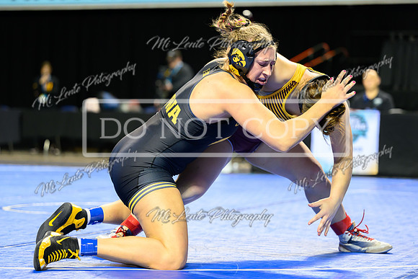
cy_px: 135
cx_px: 184
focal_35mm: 112
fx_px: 1304
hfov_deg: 18.2
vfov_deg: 12.2
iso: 3200
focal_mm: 100
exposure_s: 1/800
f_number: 2.8
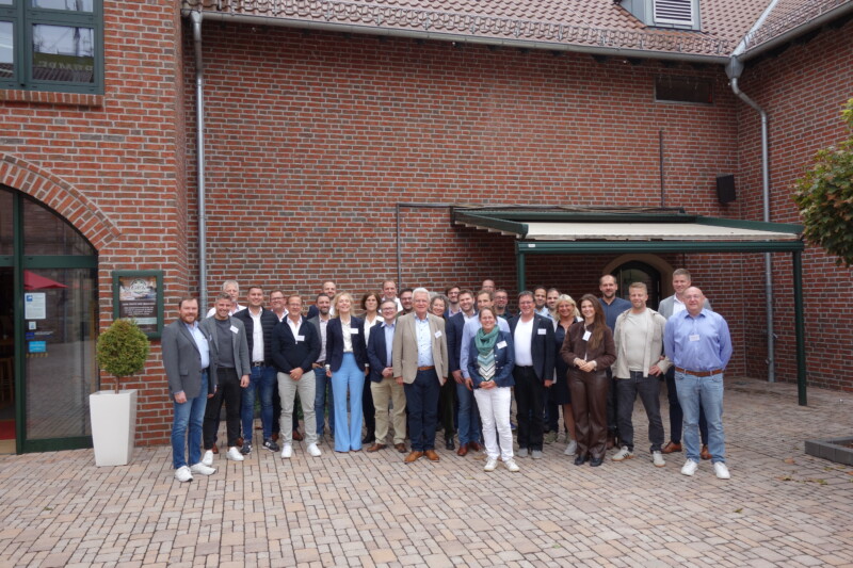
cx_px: 426
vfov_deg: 46.4
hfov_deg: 65.5
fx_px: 663
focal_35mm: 28
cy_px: 284
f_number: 5.6
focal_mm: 10.4
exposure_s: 1/125
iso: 125
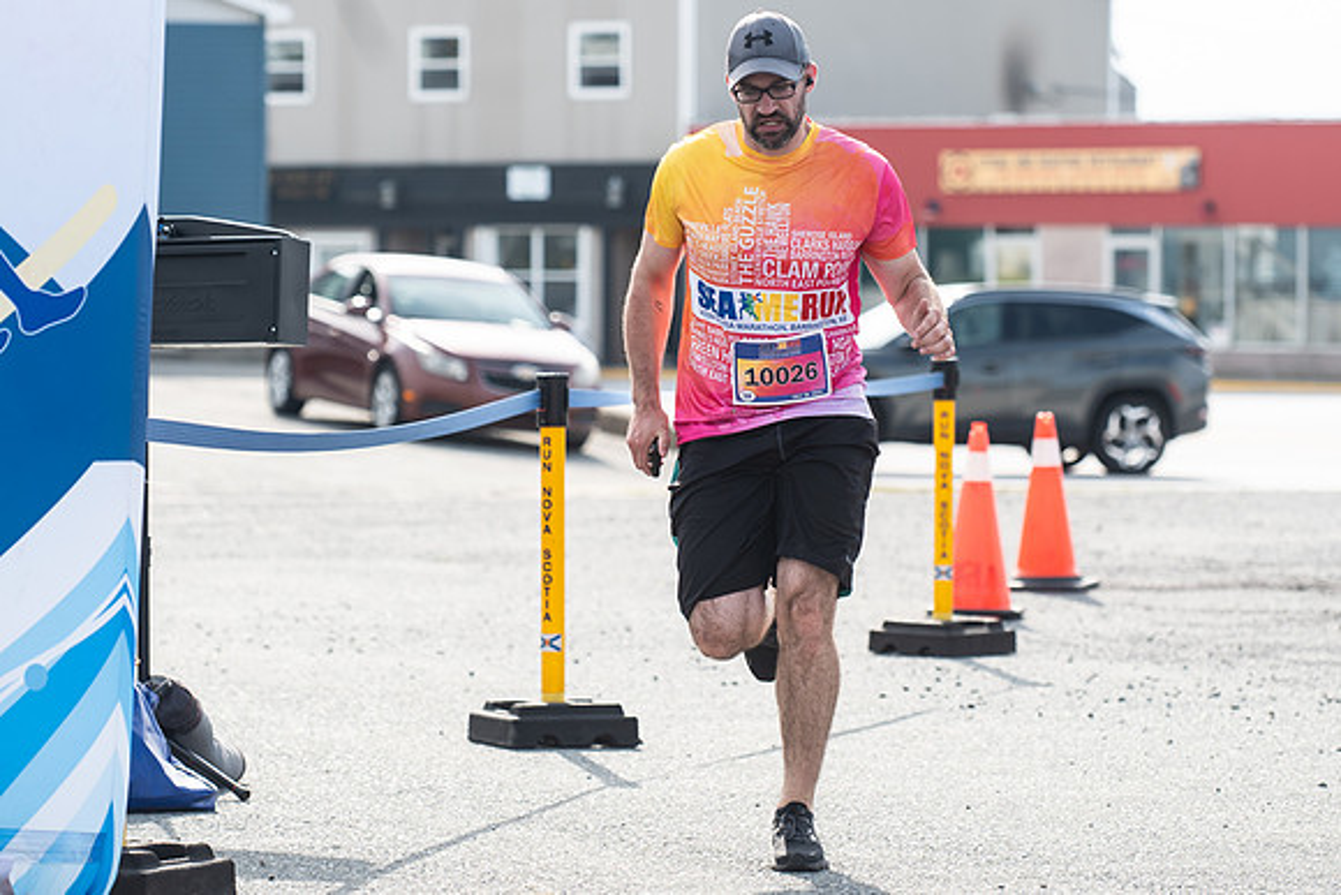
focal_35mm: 162
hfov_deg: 12.7
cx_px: 670
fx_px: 6029
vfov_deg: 8.5
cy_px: 333
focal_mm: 120
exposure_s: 1/1600
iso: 250
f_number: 4.5
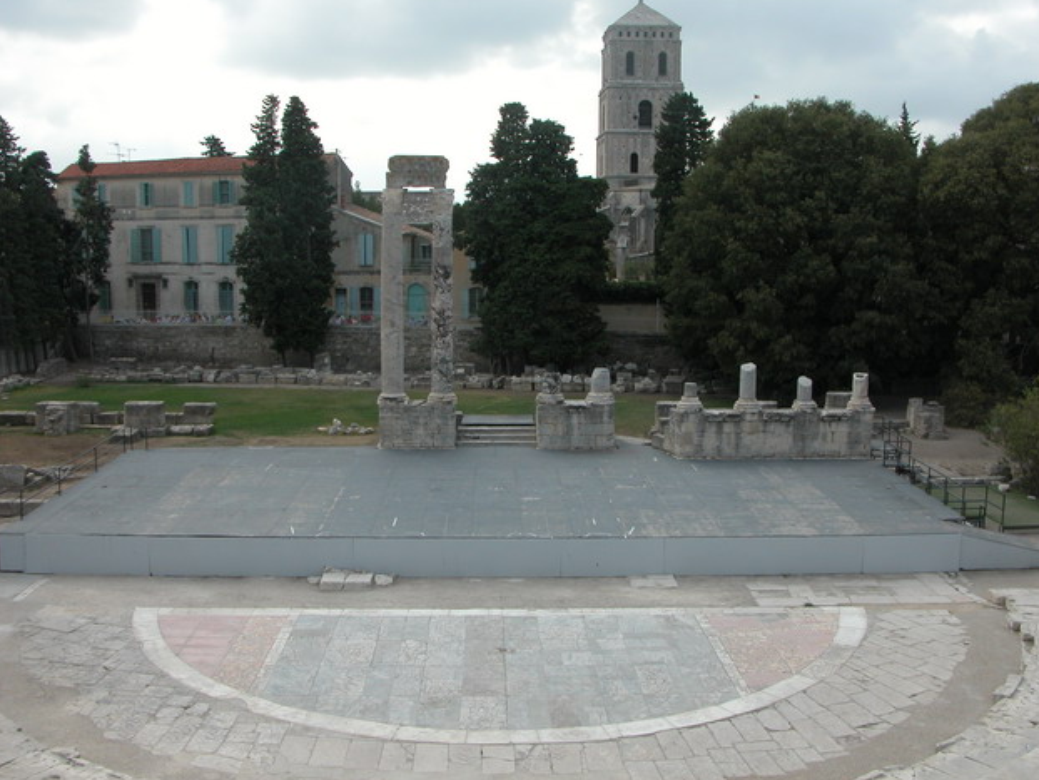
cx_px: 521
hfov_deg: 51.3
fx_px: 1081
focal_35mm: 36
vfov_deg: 39.7
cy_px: 382
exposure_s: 1/235
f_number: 5.6
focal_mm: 8.9
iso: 100
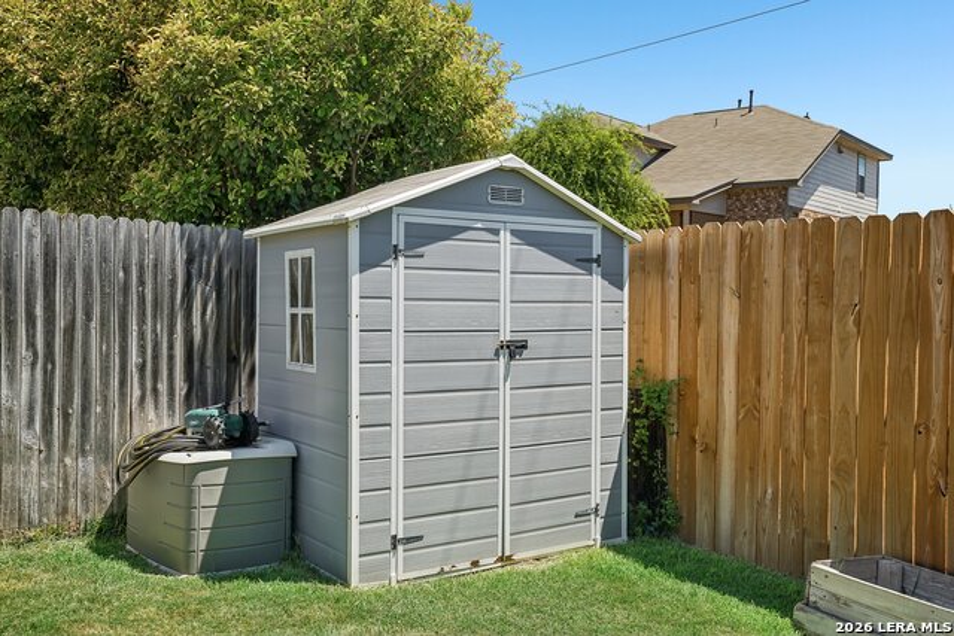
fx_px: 928
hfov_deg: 54.4
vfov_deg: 37.9
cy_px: 318
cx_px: 477
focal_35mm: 35
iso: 200
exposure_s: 1/160
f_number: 8
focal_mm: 35
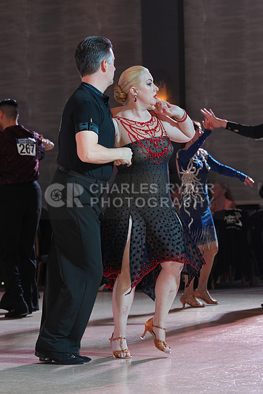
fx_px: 1435
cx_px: 132
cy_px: 197
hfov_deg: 10.5
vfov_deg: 15.6
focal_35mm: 131
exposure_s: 1/250
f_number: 5.6
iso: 2500
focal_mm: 131
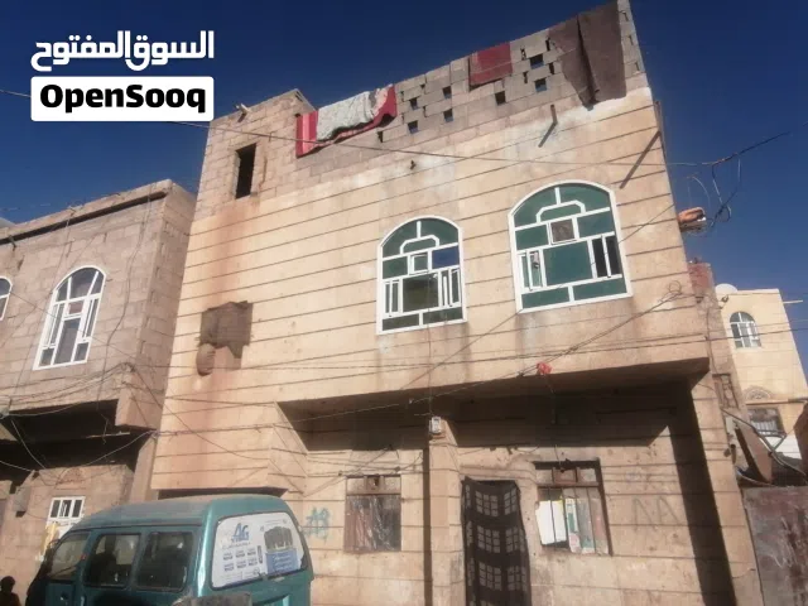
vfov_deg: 61.1
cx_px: 404
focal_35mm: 22
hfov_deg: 76.4
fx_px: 514
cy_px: 303
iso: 50
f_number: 2.4
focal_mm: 1.78
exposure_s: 1/1802
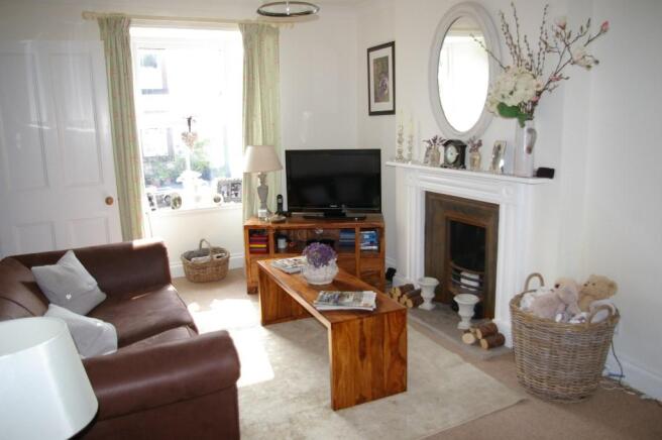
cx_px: 331
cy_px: 220
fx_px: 496
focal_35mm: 27
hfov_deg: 67.4
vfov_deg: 47.8
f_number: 3.5
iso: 200
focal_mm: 18
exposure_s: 1/90
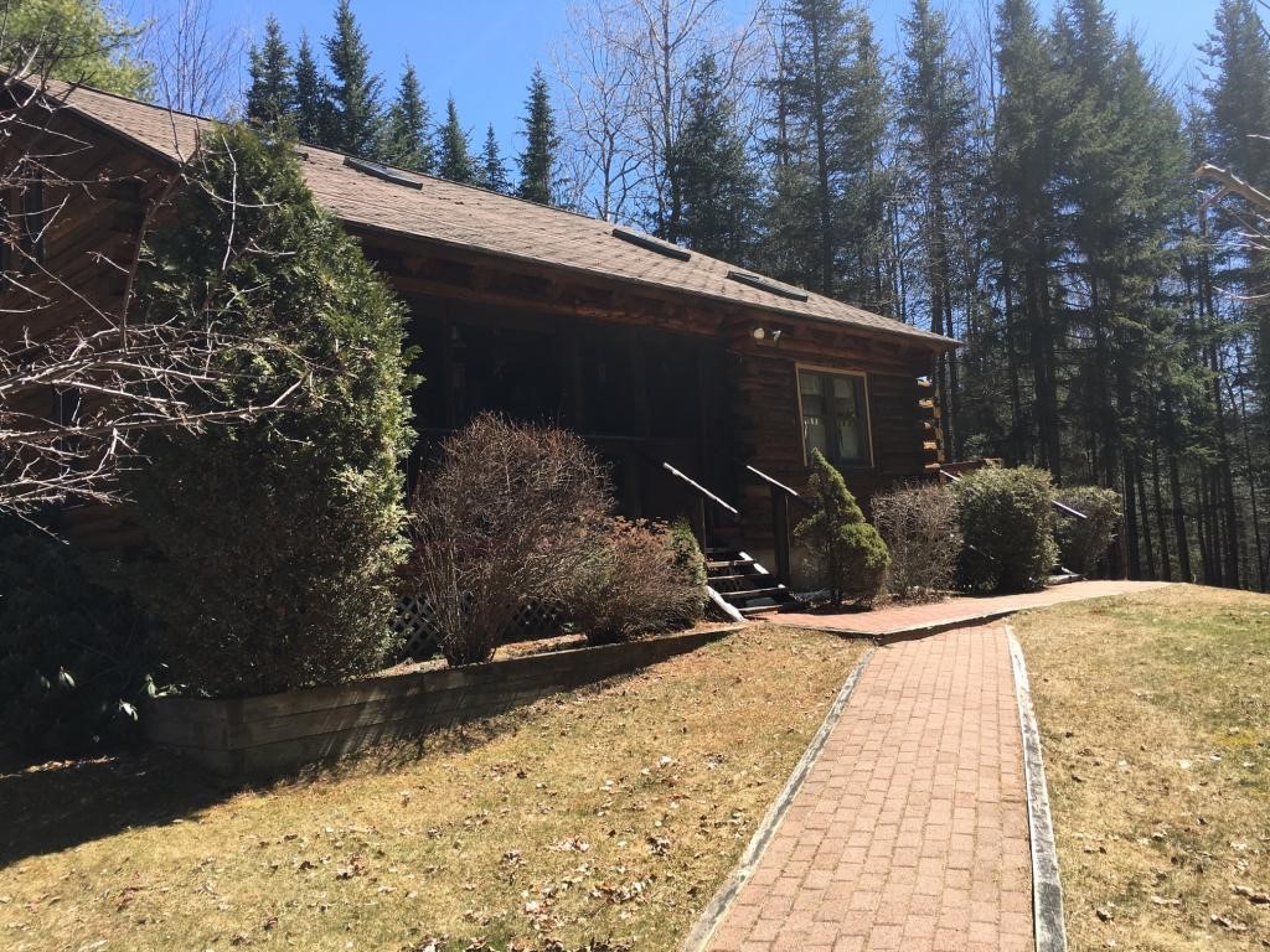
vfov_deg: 48.2
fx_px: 1064
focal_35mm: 29
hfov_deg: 61.7
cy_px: 476
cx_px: 635
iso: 25
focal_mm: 4.15
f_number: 2.2
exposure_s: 1/754
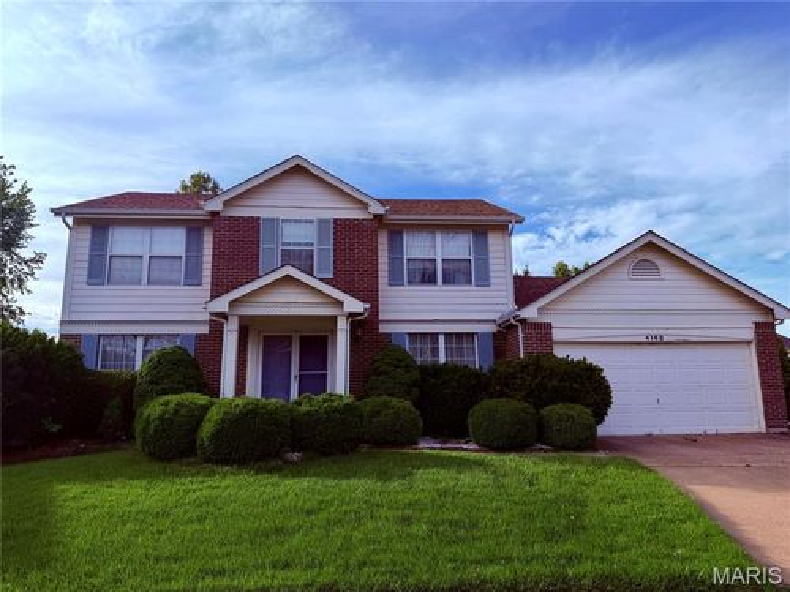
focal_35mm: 24
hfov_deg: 71.6
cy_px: 296
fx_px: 548
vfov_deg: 56.8
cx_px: 395
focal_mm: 6.76
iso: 80
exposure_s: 1/4405
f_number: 1.78
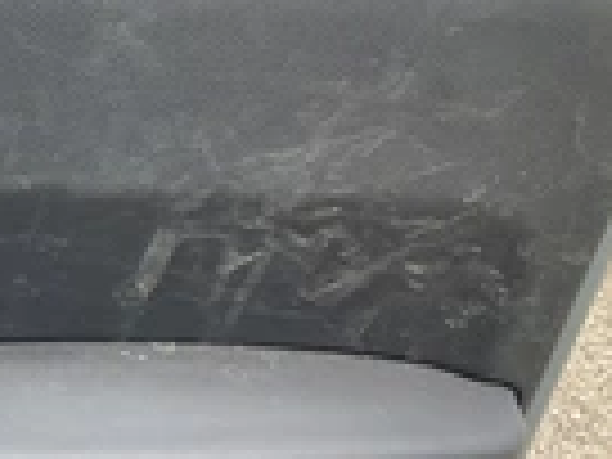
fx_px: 1503
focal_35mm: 85
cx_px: -166
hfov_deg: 21.1
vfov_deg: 17.3
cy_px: 297
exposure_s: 1/195
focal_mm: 3
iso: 20
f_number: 1.8
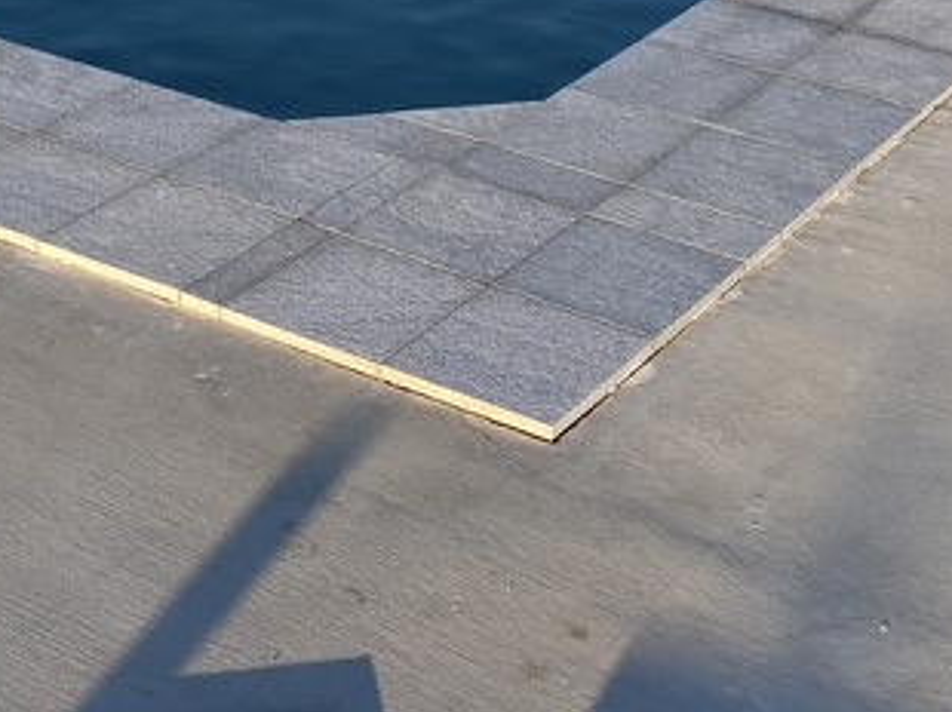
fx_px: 2363
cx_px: 497
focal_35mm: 86
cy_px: -439
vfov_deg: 15.5
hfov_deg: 22.8
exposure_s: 1/1114
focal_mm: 4.25
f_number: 1.8
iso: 32
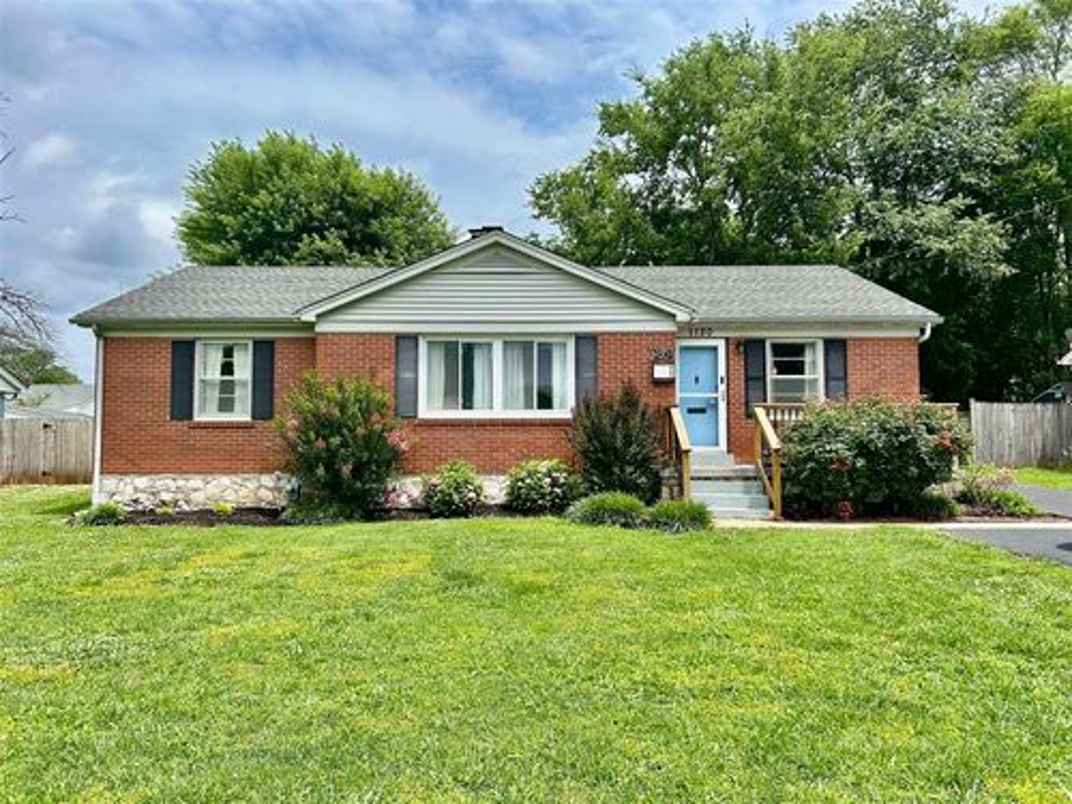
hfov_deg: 67.3
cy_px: 402
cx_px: 536
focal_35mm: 26
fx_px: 805
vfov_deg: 53.1
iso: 50
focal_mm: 5.7
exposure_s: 1/3704
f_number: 1.5
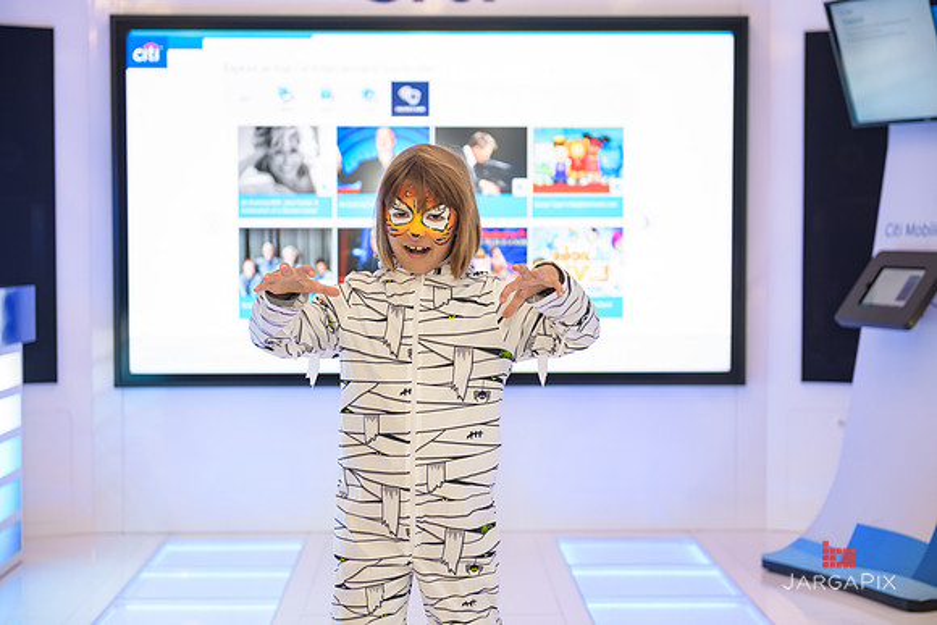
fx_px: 1614
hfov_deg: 32.4
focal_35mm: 62
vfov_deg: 21.9
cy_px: 312
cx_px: 468
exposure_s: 1/125
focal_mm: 62
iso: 800
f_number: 3.2
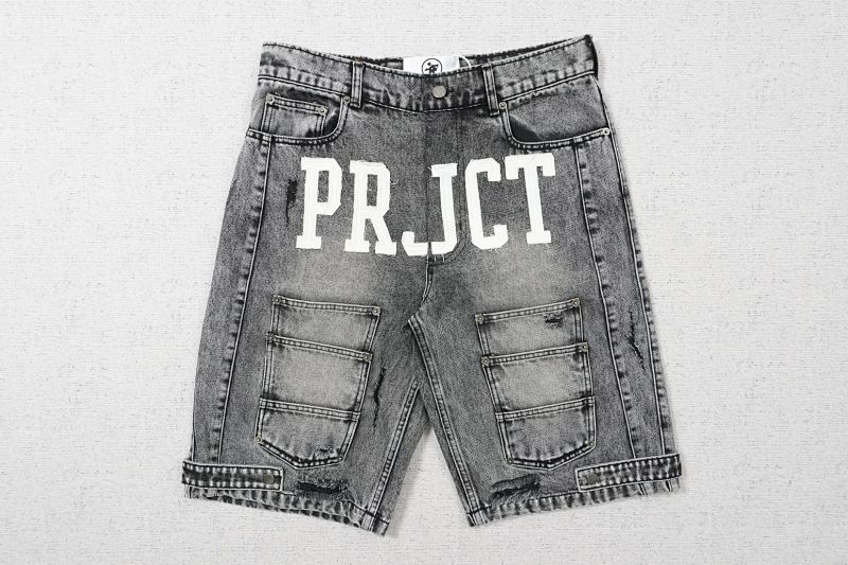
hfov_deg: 73.8
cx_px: 424
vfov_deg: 53.1
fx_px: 565
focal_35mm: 24
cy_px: 282
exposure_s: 1/100
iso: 1600
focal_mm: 16
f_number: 10
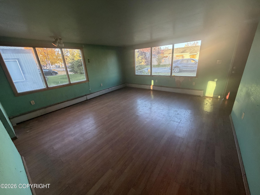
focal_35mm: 14
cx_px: 130
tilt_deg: -19.5
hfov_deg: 102.1
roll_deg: +5.1
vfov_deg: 85.7
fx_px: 105
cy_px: 98
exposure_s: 1/121
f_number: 2.2
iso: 250
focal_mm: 2.22
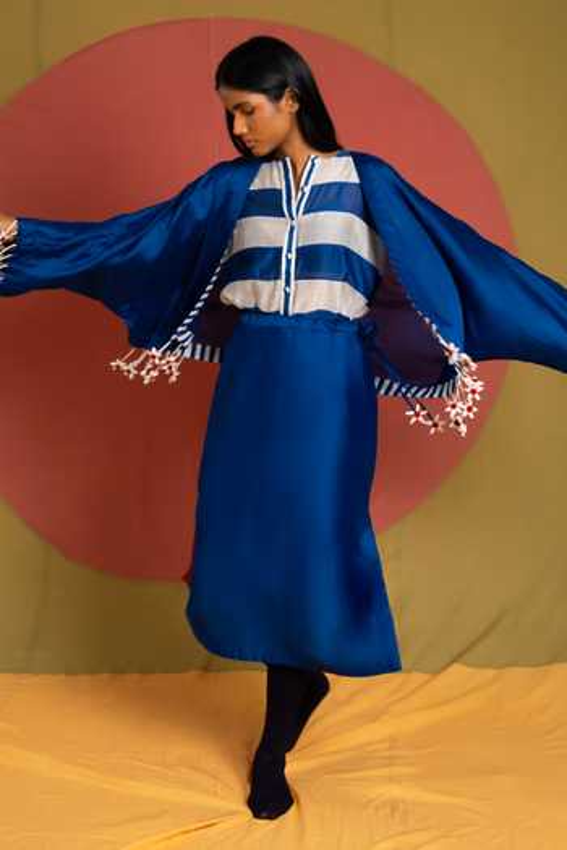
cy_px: 425
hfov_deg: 30.5
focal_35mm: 44
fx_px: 1039
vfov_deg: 44.5
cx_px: 284
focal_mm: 44
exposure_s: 1/250
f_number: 2.8
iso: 1250
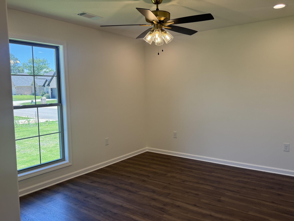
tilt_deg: -4.2
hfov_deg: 63.3
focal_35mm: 28
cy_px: 107
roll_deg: +1.4
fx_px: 238
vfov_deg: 49.7
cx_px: 162
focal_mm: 6.76
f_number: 1.78
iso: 100
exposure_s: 1/310
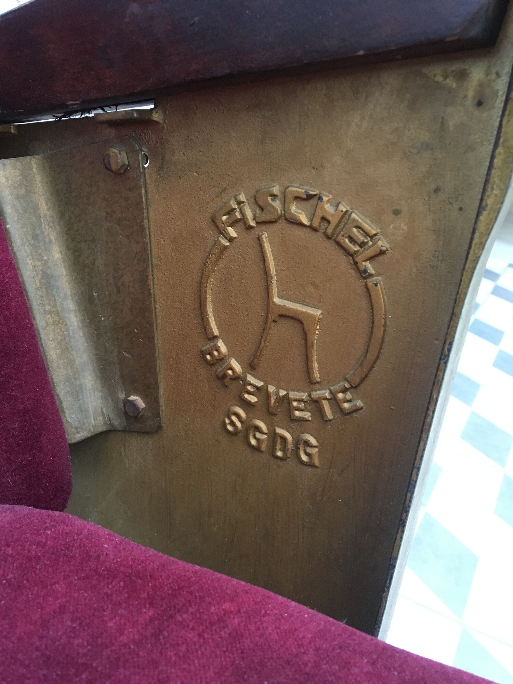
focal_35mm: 29
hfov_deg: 48.2
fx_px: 573
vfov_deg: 61.7
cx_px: 256
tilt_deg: -26.4
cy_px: 342
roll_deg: -5.8
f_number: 2.2
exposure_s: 1/33
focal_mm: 4.15
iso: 250
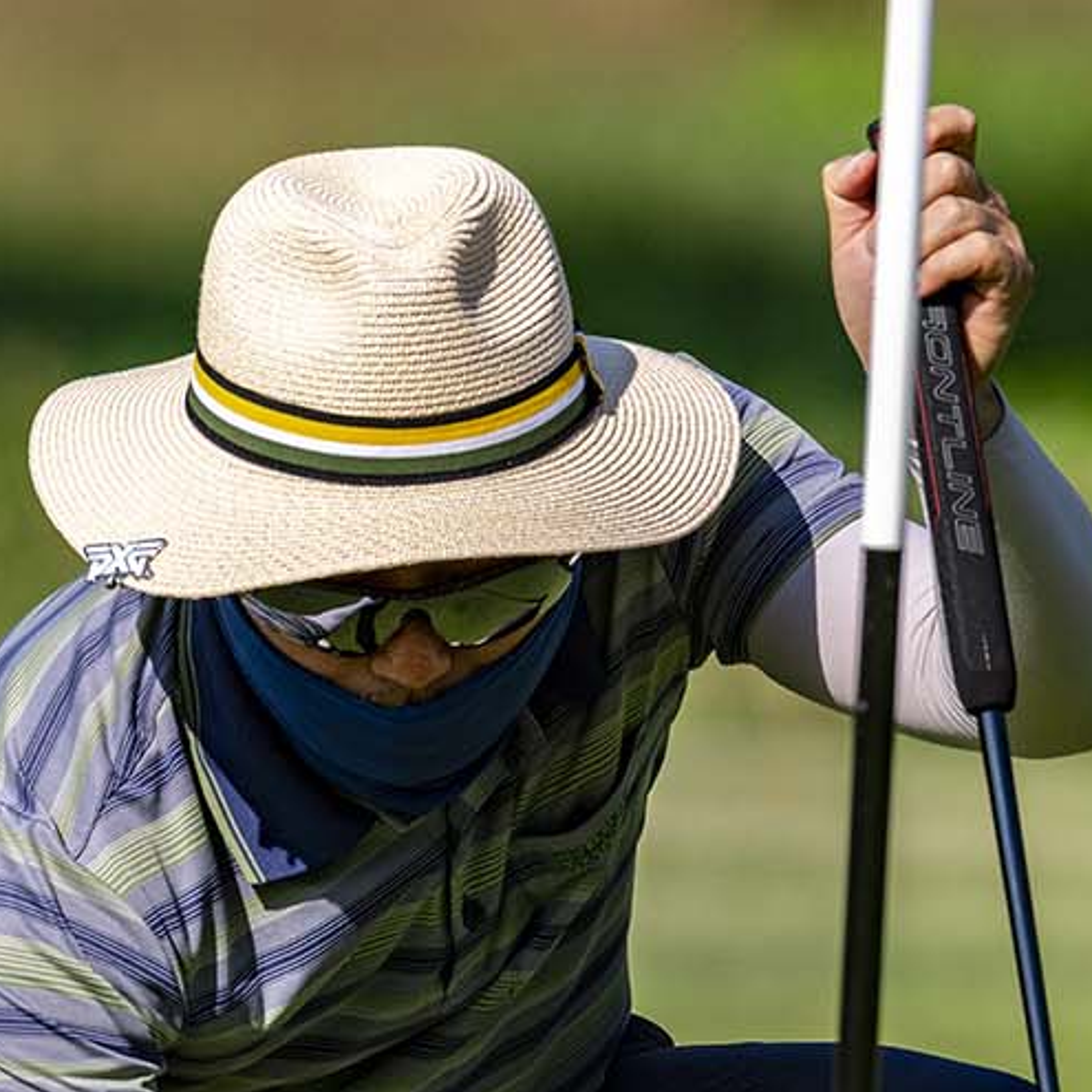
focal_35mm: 1608
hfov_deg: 1.1
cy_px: 688
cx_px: 622
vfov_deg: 1.1
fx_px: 57390
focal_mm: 650
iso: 640
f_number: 8
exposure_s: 1/1600
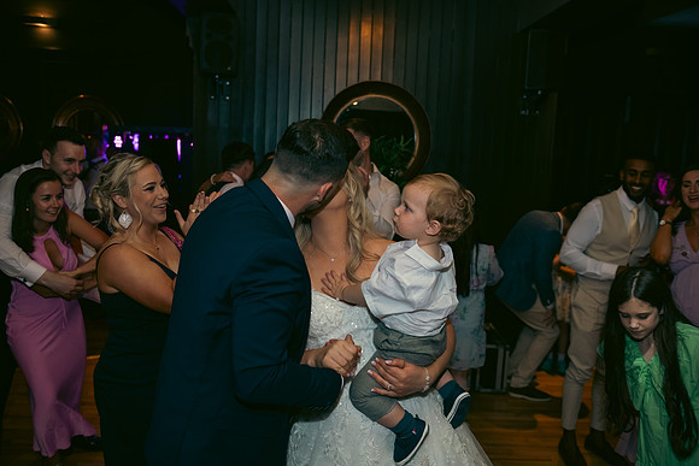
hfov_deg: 58.7
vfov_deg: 41.1
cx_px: 350
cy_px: 233
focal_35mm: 32
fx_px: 621
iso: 640
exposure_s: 1/160
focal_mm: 32
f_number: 3.5
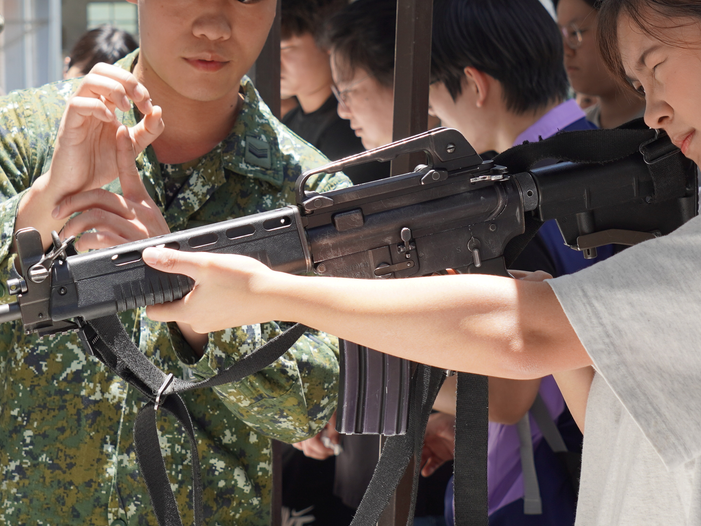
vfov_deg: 16.7
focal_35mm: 88
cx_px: 345
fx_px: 1782
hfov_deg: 22.3
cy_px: 147
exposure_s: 1/320
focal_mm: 30
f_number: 4.5
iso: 100
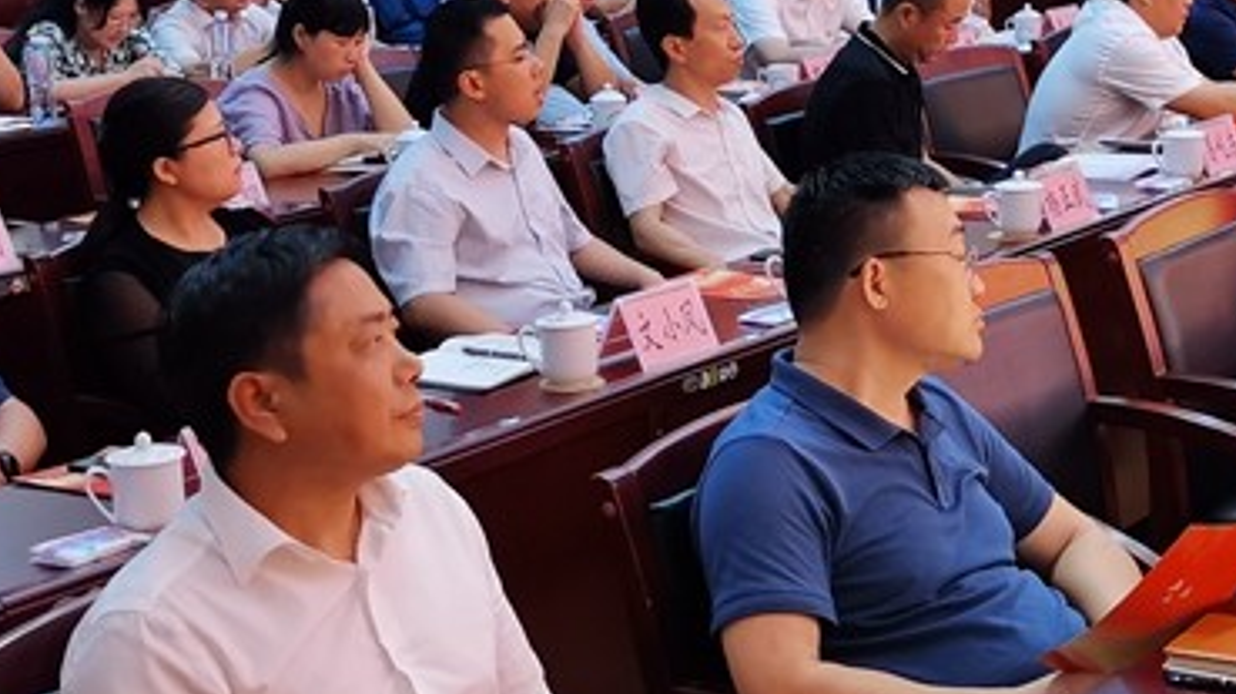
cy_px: 228
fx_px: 2555
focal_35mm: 78
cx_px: 804
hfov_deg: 27.1
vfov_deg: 15.4
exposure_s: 1/50
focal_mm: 5.58
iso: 160
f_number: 1.8
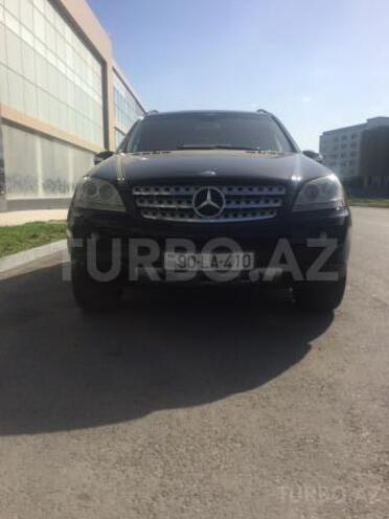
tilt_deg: -12.6
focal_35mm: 29
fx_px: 435
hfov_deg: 48.2
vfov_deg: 61.7
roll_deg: +1.7
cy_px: 260
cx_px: 194
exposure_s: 1/3731
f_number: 2.2
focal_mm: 4.15
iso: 32
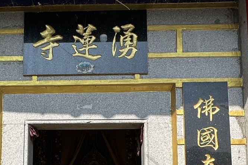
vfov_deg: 27.9
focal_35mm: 45
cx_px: 89
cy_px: 170
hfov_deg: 43.2
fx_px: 310
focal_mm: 2.22
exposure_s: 1/1595
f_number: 2.2
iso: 50
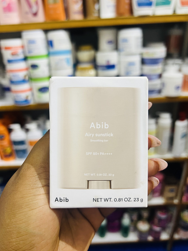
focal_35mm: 27
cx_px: 94
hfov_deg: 51.4
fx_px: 195
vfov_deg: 65.3
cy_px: 124
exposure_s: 1/77
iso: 125
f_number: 1.5
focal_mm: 5.7
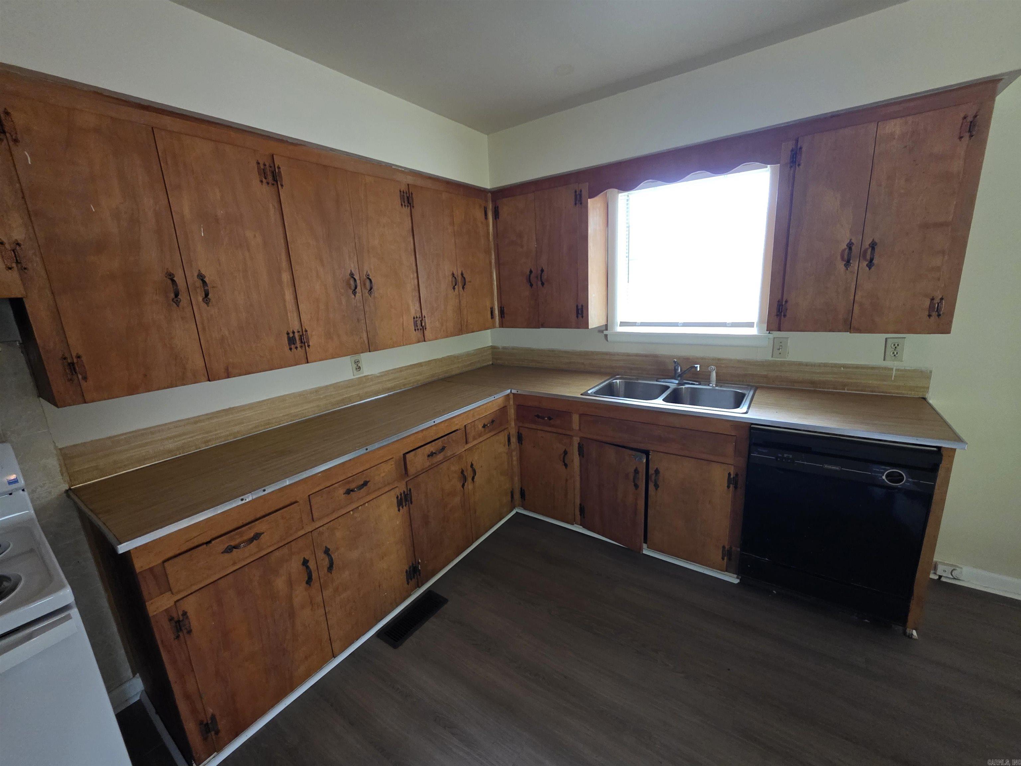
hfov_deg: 106.2
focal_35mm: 13
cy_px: 383
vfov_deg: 89.9
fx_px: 383
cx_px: 510
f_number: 1.9
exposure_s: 1/60
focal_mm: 2.2
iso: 640
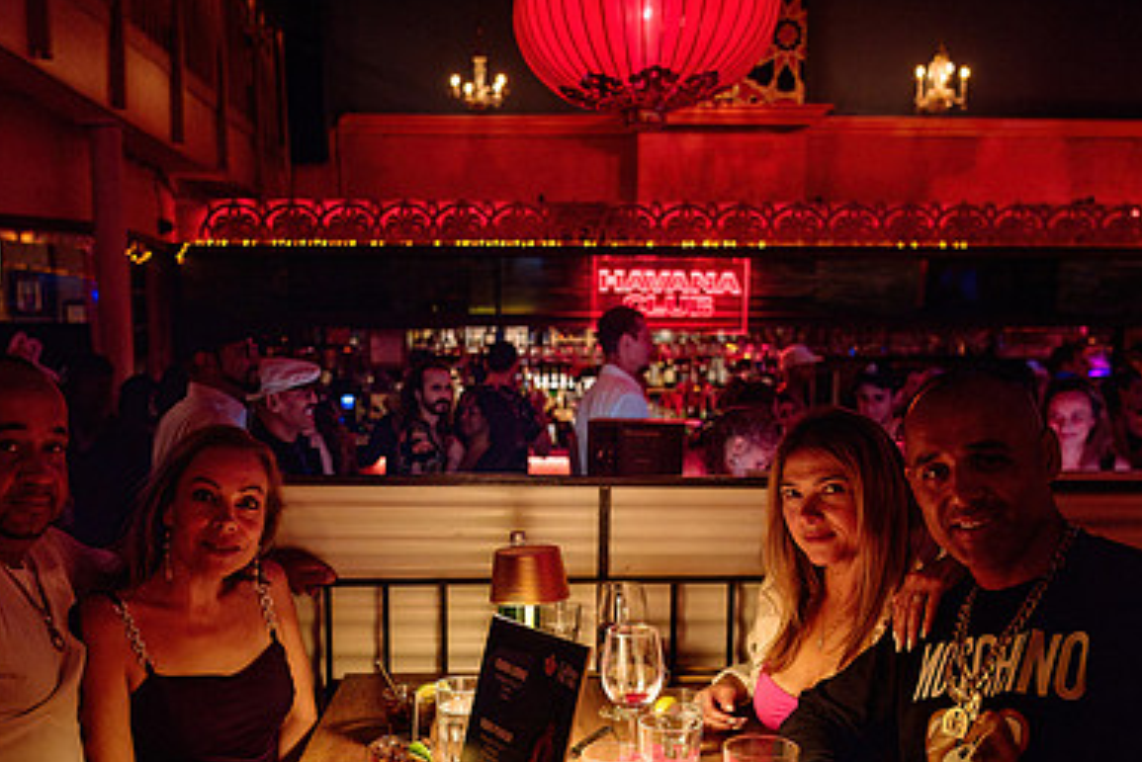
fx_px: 1301
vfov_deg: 32.2
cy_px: 541
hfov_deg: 47.4
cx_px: 555
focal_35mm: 41
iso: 800
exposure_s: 1/50
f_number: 2.8
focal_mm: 27
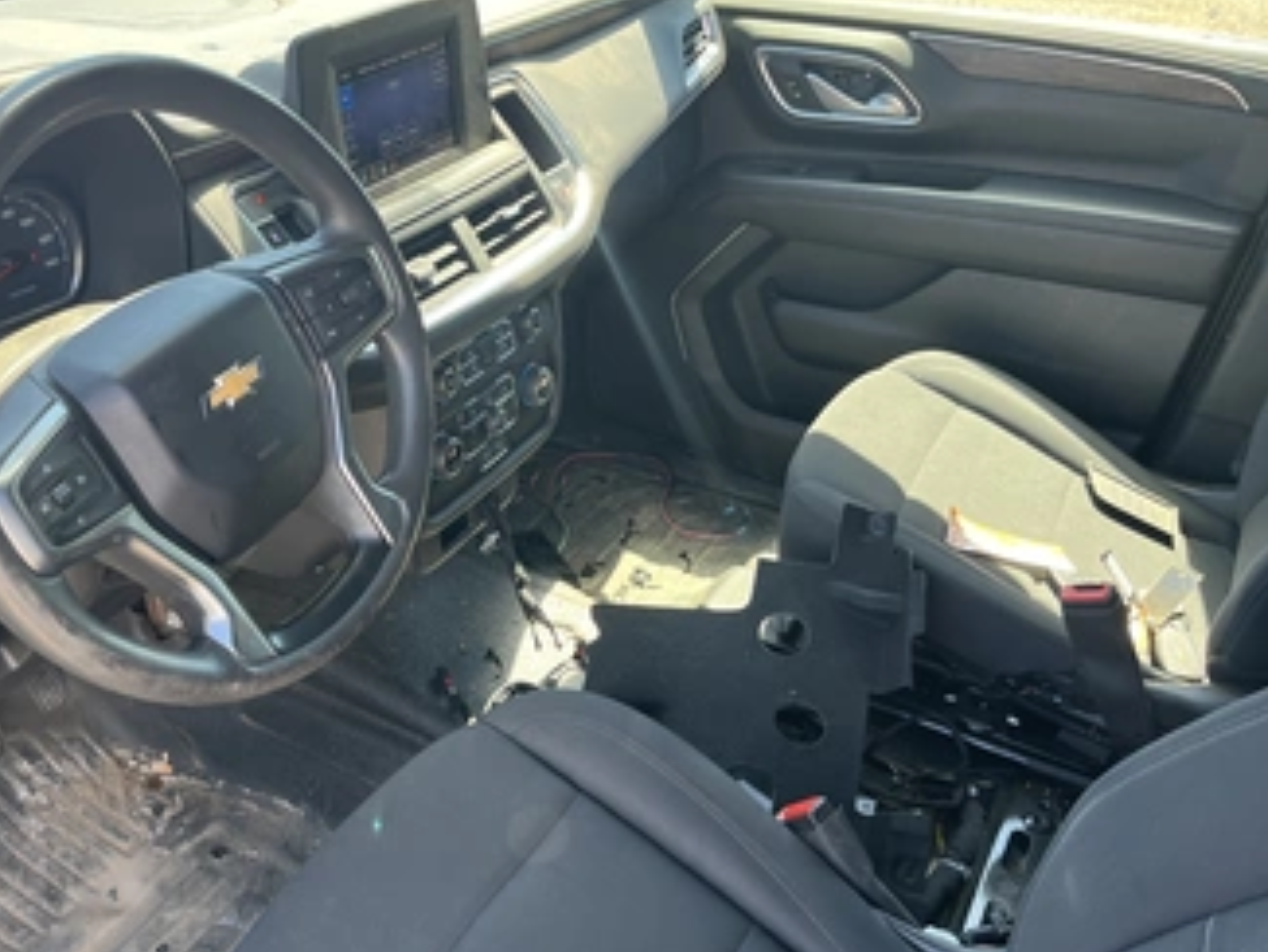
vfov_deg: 44.2
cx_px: 492
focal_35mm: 32
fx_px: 1173
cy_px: 499
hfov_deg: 56.3
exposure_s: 1/146
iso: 64
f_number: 1.6
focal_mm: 5.1
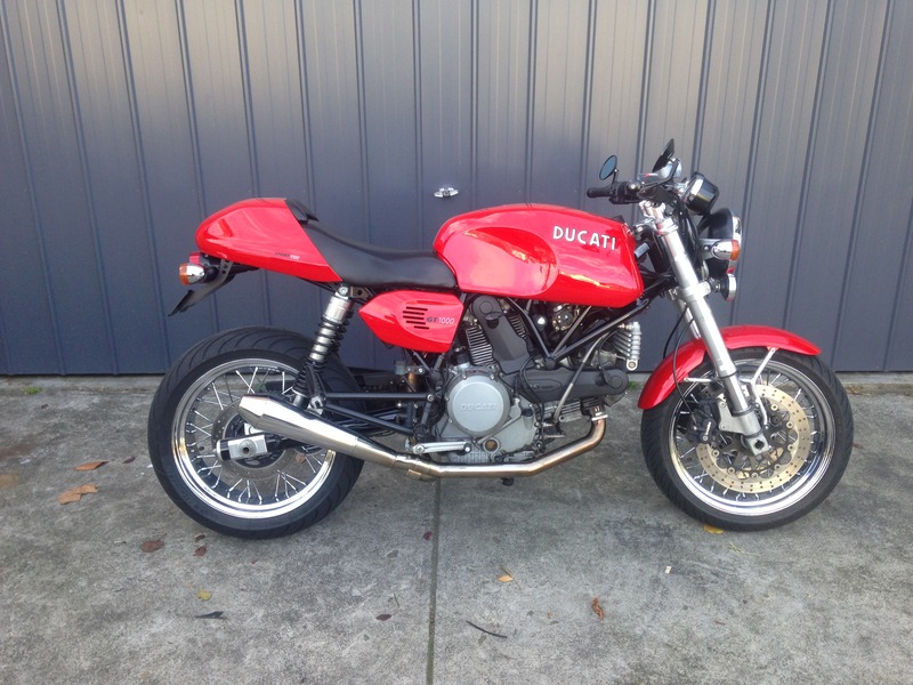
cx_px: 456
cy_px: 342
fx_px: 870
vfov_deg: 42.9
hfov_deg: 55.4
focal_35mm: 33
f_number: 2.4
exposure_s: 1/120
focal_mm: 4.12
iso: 64
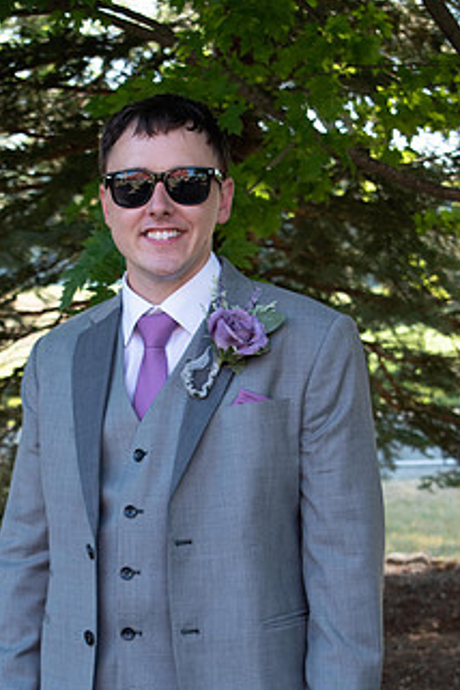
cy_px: 477
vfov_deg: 20.1
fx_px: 1936
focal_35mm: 101
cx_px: 187
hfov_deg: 13.5
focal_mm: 48
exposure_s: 1/160
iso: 400
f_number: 6.3
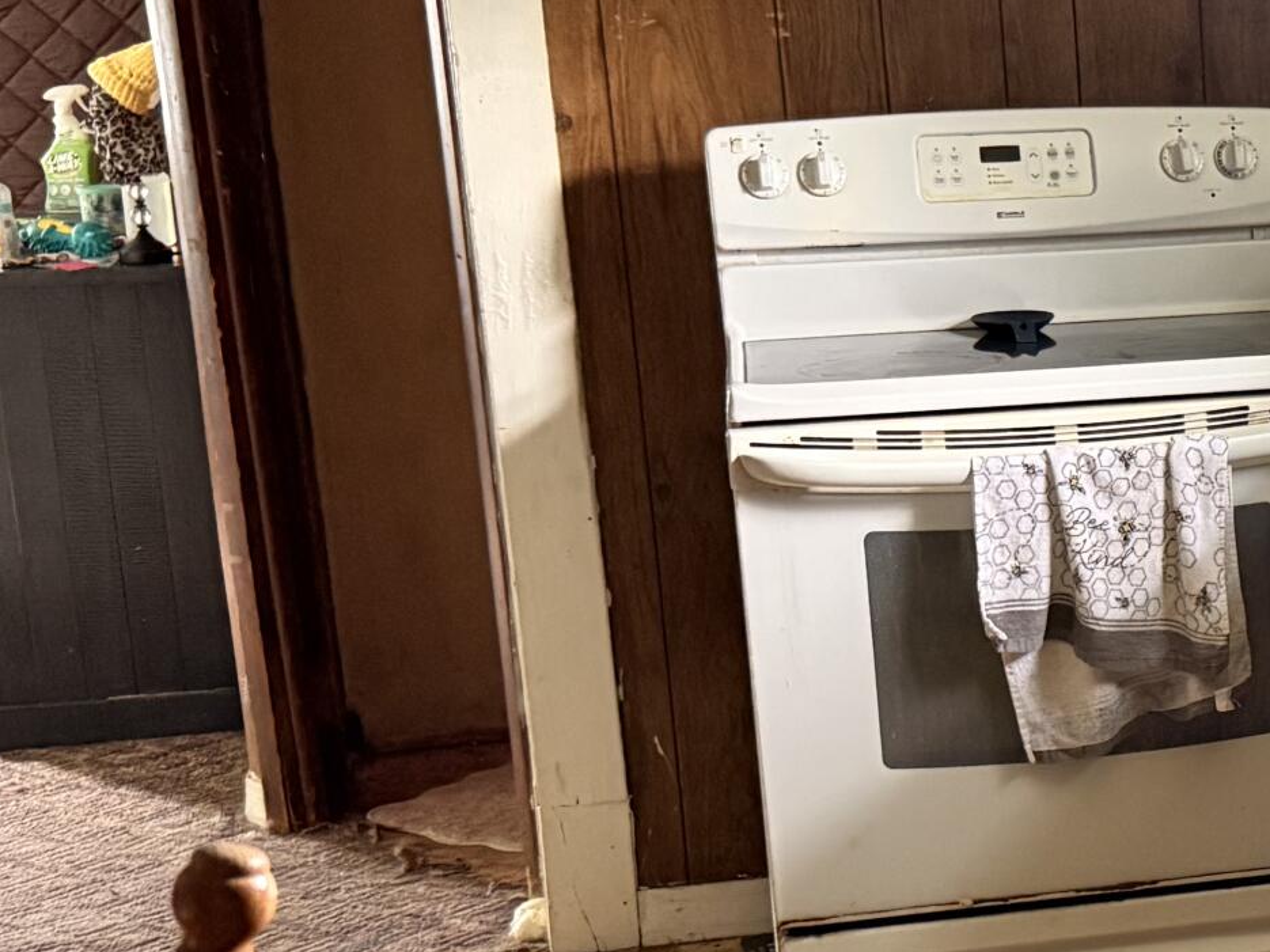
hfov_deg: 23.2
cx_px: 1527
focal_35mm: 77
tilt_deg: -12.7
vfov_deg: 19.1
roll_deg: +1.7
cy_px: 637
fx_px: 2825
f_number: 1.78
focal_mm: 6.76
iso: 800
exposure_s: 1/60
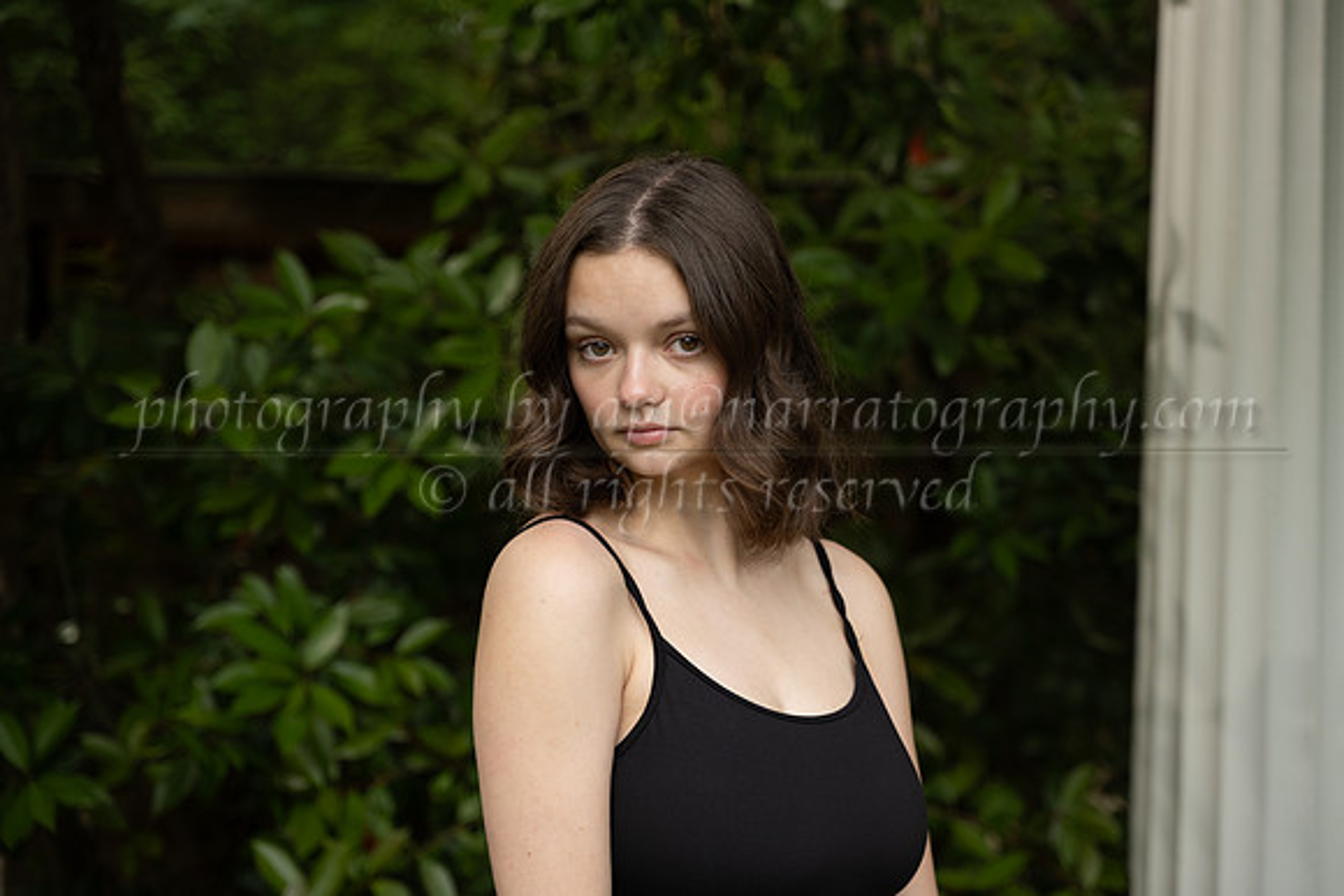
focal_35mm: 66
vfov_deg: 20.6
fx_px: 2464
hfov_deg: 30.5
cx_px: 672
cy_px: 448
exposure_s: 1/400
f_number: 3.2
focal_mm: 66
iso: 200
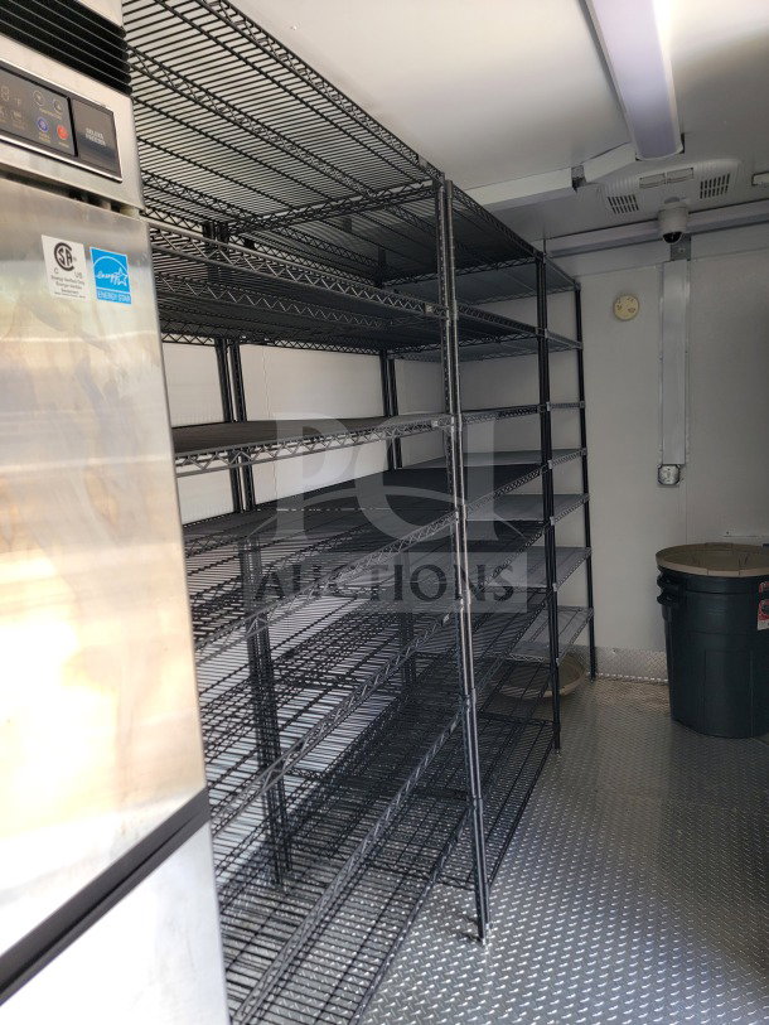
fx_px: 711
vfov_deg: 71.6
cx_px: 384
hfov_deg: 56.8
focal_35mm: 24
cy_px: 512
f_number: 1.8
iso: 50
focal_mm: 6.7
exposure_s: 1/120
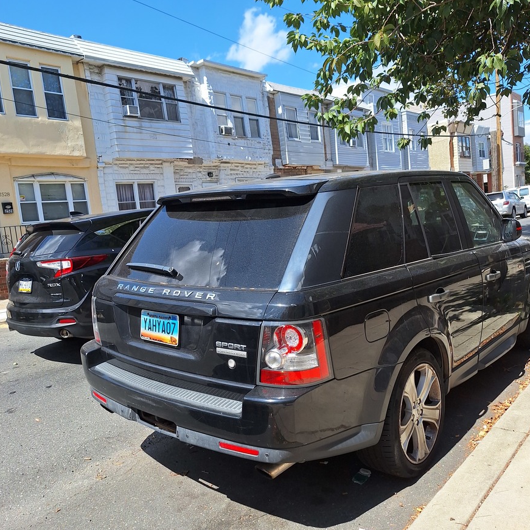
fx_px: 485
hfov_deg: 57.3
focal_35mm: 28
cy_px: 267
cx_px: 272
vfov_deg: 57.3
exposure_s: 1/2381
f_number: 1.8
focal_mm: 5.54
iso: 40
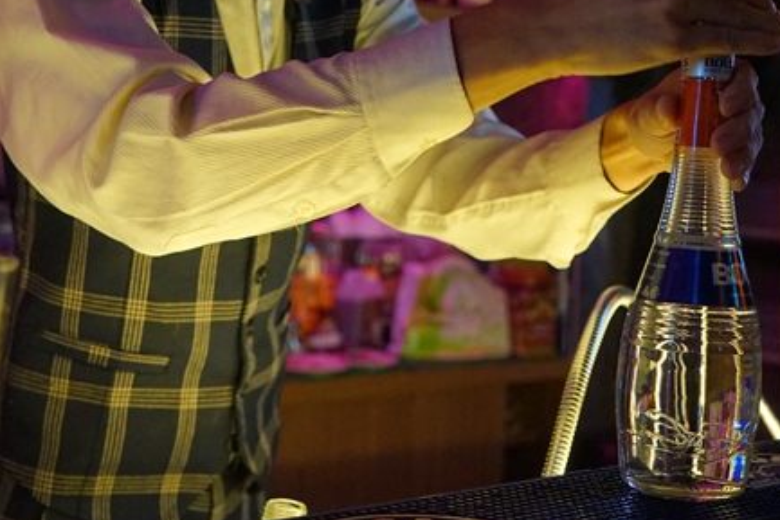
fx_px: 1560
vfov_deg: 18.7
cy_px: 76
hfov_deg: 28.1
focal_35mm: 72
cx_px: 373
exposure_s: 1/30
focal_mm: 39
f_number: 4
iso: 3200
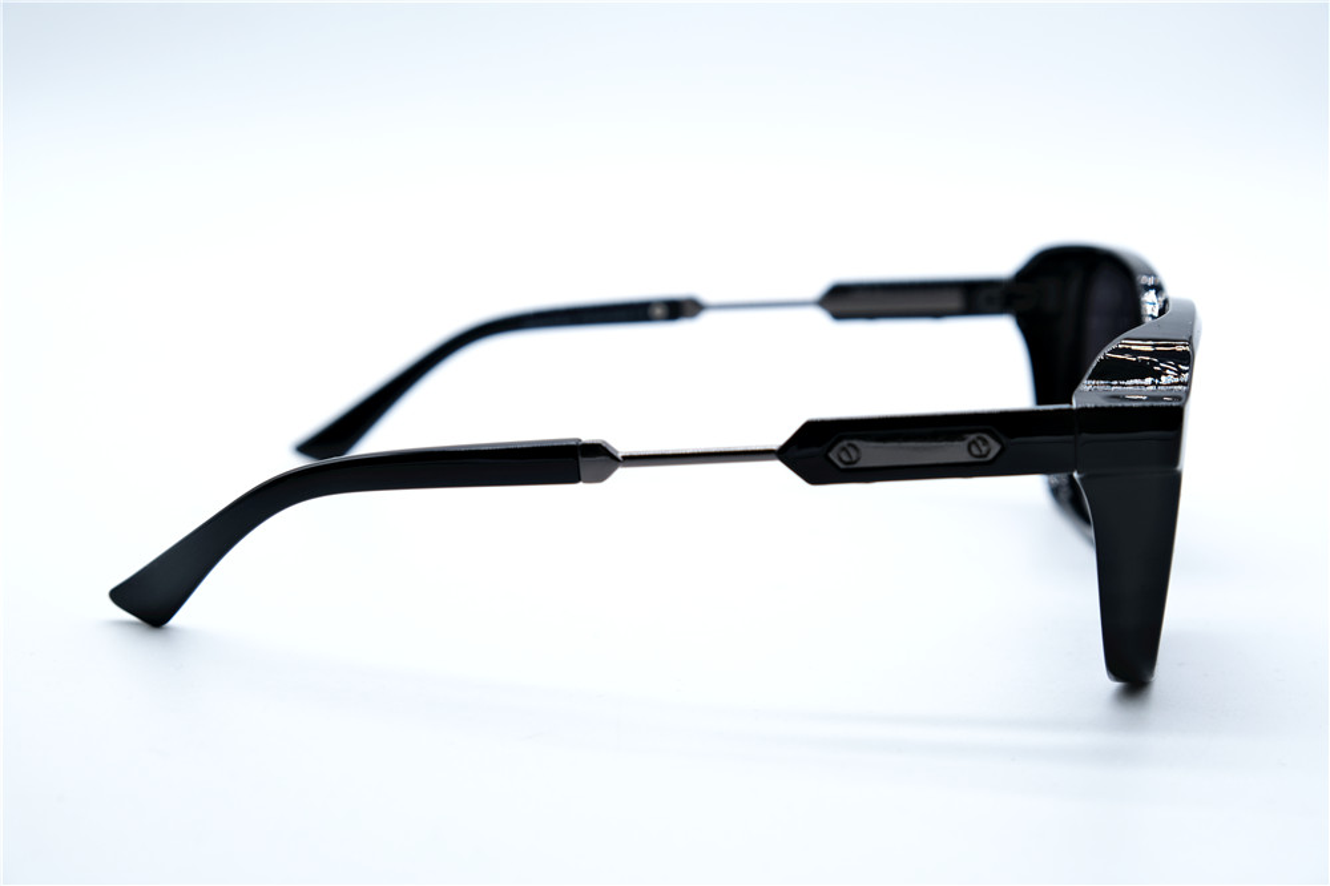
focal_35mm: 56
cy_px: 443
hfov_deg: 35.7
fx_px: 2068
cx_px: 665
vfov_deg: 24.2
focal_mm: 37.4
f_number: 5.6
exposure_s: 1/125
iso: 160
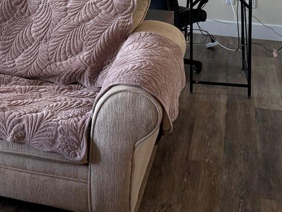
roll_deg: +0.2
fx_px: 587
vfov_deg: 18.8
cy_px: -74
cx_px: 38
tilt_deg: -5.9
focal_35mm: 72
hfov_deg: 26.3
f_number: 1.78
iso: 200
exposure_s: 1/120
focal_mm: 6.76
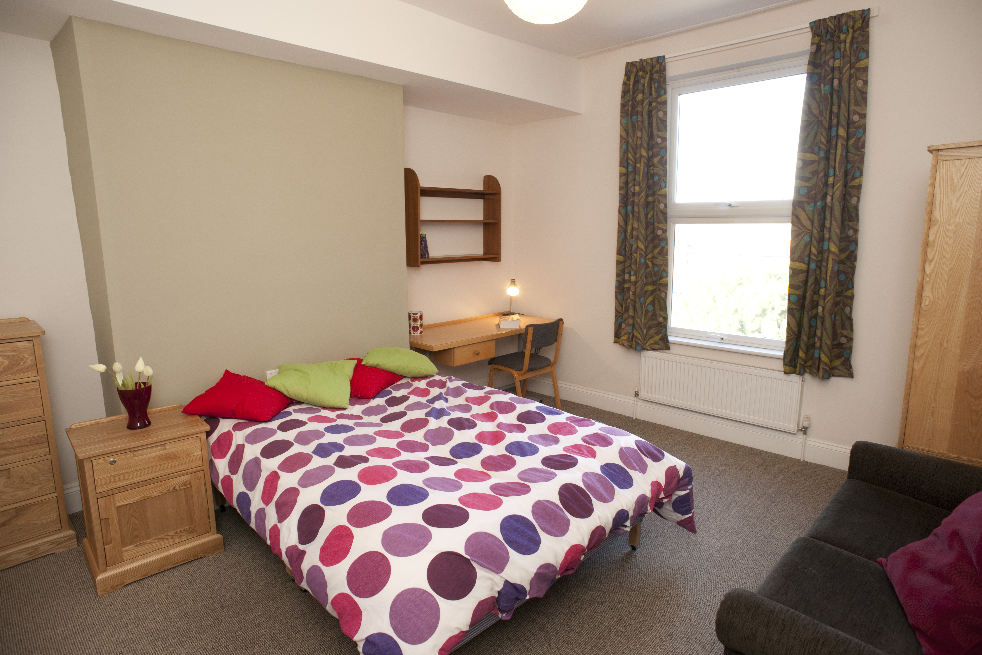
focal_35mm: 20
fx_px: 546
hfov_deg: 84.0
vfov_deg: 61.9
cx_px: 491
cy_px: 328
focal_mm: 20
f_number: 5
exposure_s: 1/30
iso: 200
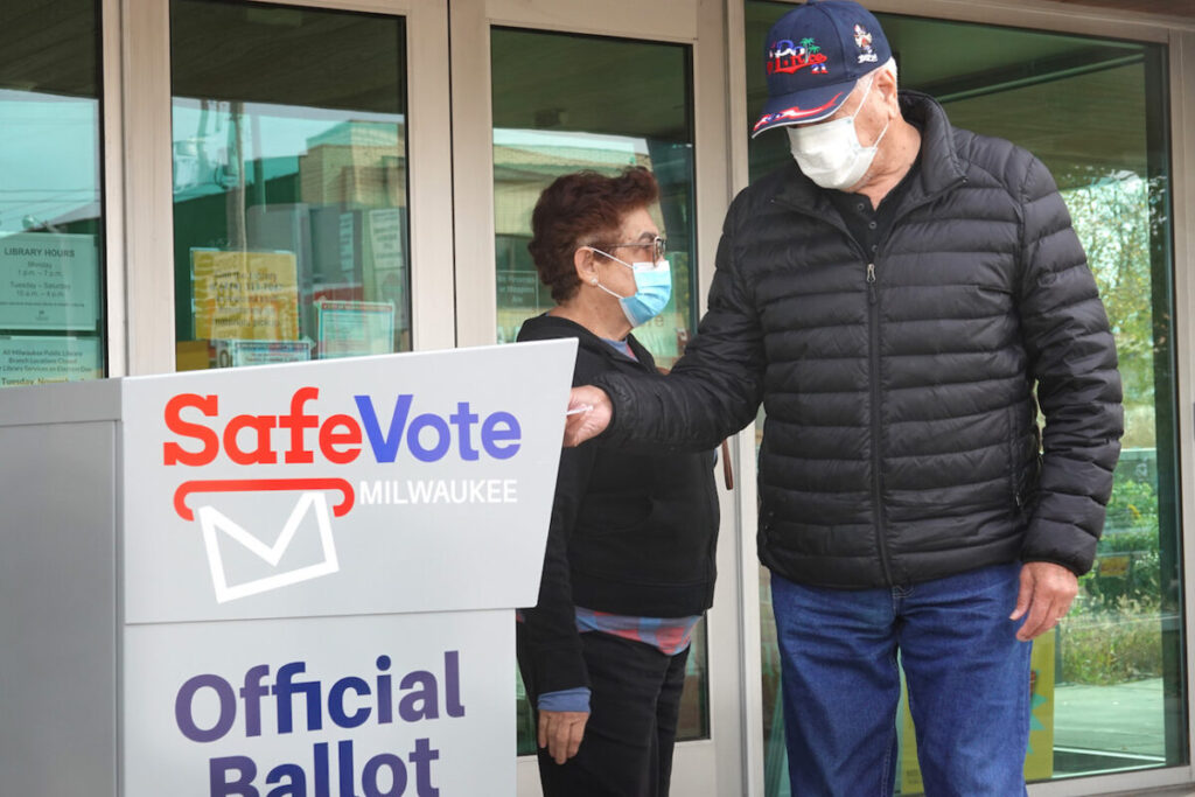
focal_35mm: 78
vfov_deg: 17.5
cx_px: 598
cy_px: 398
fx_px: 2589
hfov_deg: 26.0
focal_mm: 28.54
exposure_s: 1/200
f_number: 5
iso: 200
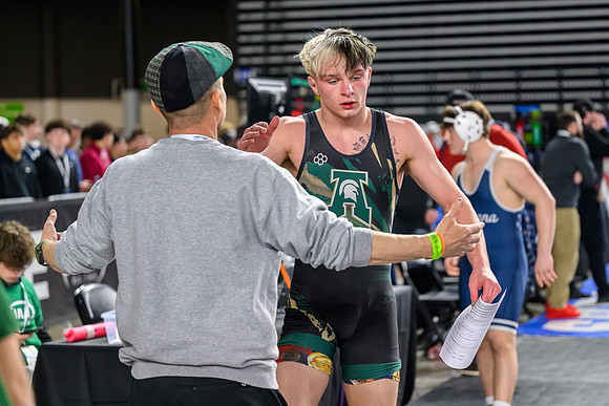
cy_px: 173
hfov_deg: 22.3
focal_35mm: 91
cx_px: 339
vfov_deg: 15.0
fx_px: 1541
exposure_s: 1/800
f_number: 2.8
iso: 3200
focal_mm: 75
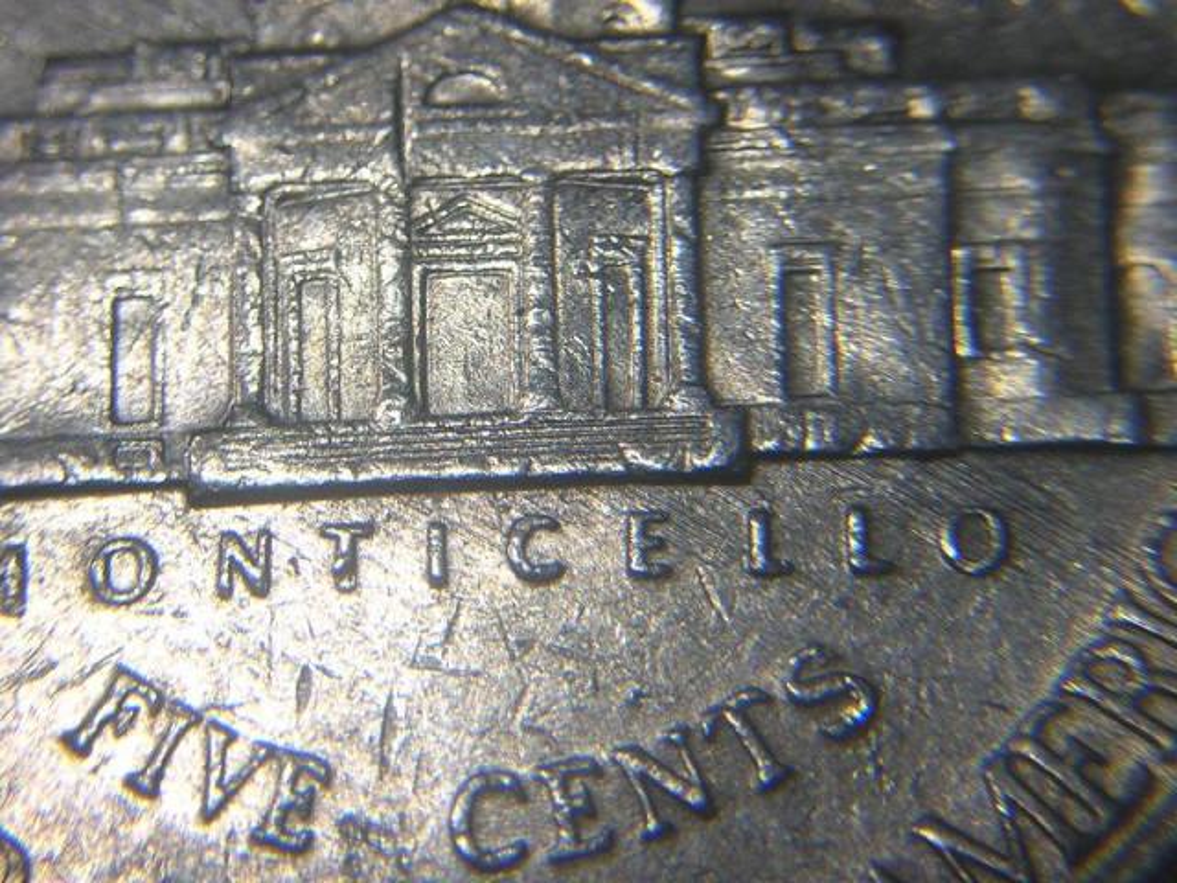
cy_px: 442
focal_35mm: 77
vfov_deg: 19.1
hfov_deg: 25.3
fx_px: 2618
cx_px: 588
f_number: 3.9
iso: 100
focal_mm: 10.1
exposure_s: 1/55.2
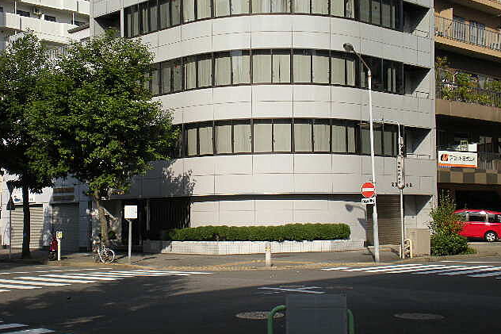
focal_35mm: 59
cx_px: 251
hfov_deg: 33.9
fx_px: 821
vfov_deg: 23.0
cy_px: 182
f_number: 5.6
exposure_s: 1/506
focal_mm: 9.3
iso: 89
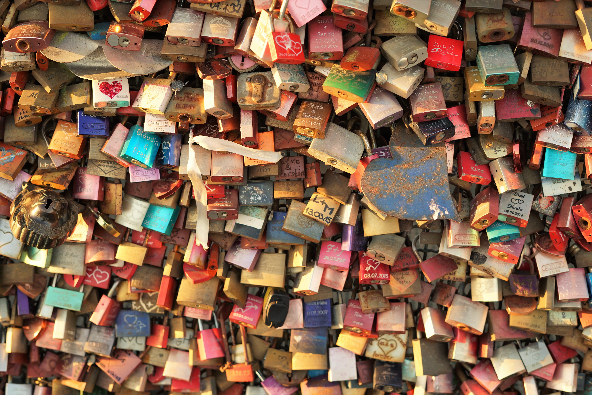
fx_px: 822
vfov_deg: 27.0
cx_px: 296
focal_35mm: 50
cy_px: 198
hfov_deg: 39.6
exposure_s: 1/160
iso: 200
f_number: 4
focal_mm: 50
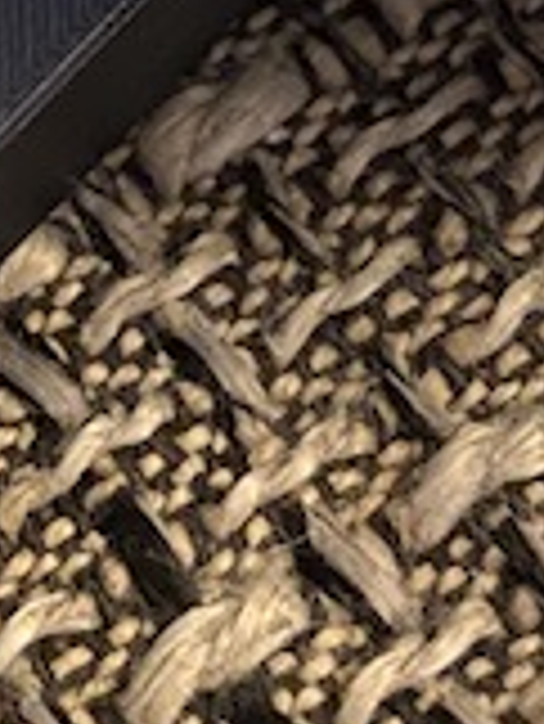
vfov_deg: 14.6
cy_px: -207
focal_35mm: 129
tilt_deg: -57.7
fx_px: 2699
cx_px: -157
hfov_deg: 11.2
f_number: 1.8
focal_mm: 4.25
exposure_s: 1/17
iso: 1000
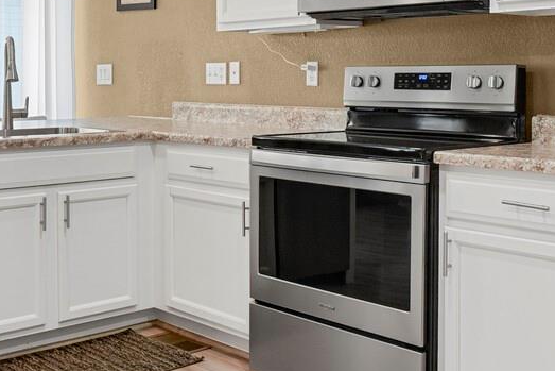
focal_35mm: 52
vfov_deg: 25.7
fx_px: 802
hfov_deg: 37.5
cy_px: 91
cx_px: 160
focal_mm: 17
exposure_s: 1/20
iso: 3600
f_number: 8
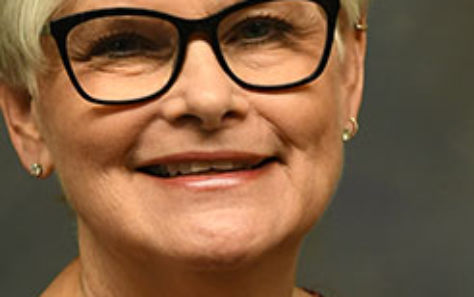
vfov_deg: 10.2
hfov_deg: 16.2
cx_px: 224
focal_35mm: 129
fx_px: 1667
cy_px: 148
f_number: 2.5
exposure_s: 1/250
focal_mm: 35
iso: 1000
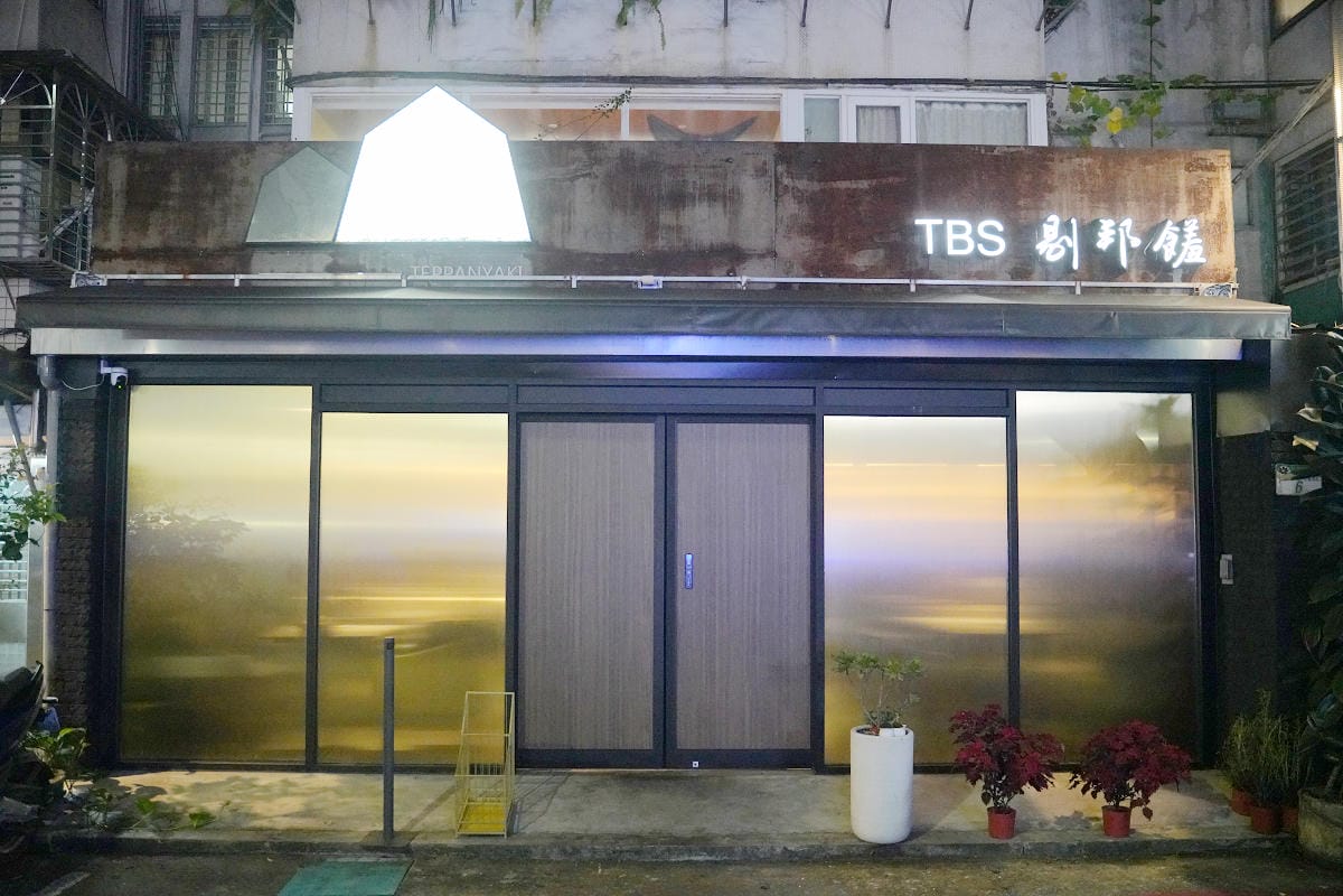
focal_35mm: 29
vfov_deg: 45.0
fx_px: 1082
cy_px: 448
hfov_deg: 63.7
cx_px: 672
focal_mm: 29
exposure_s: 1/160
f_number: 2.8
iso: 10000
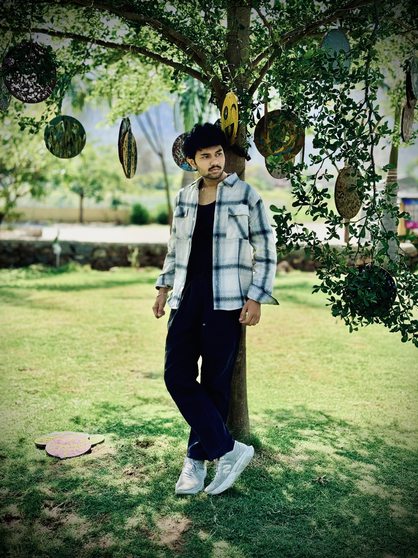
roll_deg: -1.6
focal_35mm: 48
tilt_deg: -5.7
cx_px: 209
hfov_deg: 30.3
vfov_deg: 39.7
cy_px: 279
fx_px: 773
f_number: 1.78
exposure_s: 1/1524
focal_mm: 6.76
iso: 64
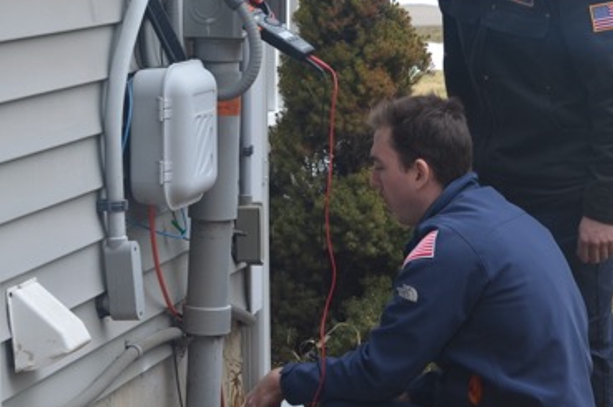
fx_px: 2211
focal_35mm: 130
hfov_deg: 15.7
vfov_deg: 10.5
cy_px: 143
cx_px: 478
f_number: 5.6
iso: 220
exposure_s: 1/125
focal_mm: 50
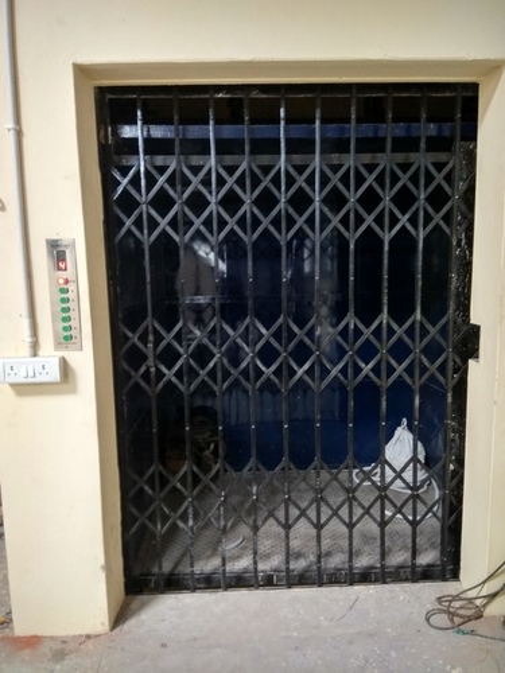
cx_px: 252
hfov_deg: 63.4
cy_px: 336
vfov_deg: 79.0
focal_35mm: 21
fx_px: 408
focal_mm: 3.57
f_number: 2
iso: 800
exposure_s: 1/14
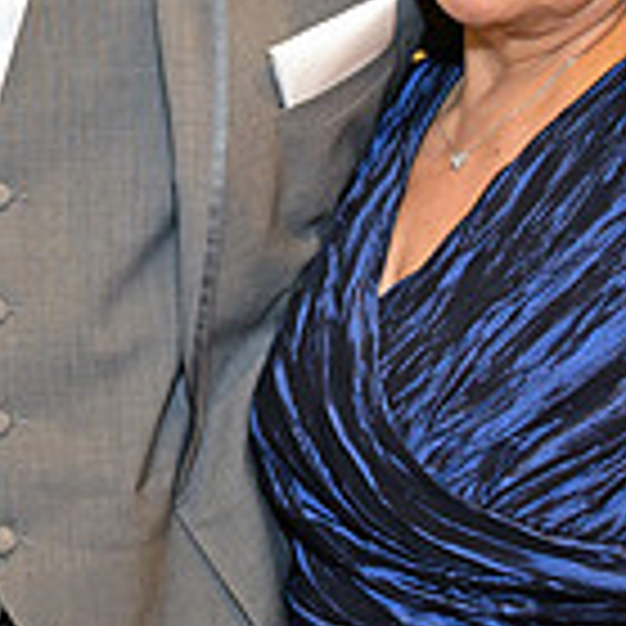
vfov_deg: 15.6
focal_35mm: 110
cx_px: 36
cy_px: 7
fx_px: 2251
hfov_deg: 15.6
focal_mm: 31
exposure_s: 1/125
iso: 2000
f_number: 2.8
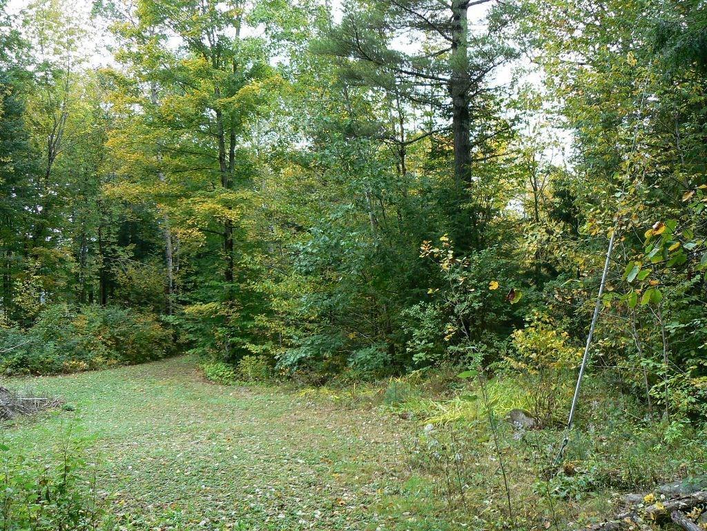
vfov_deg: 39.7
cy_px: 266
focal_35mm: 36
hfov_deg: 51.4
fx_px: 735
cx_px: 354
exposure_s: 1/60
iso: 80
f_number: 4
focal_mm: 6
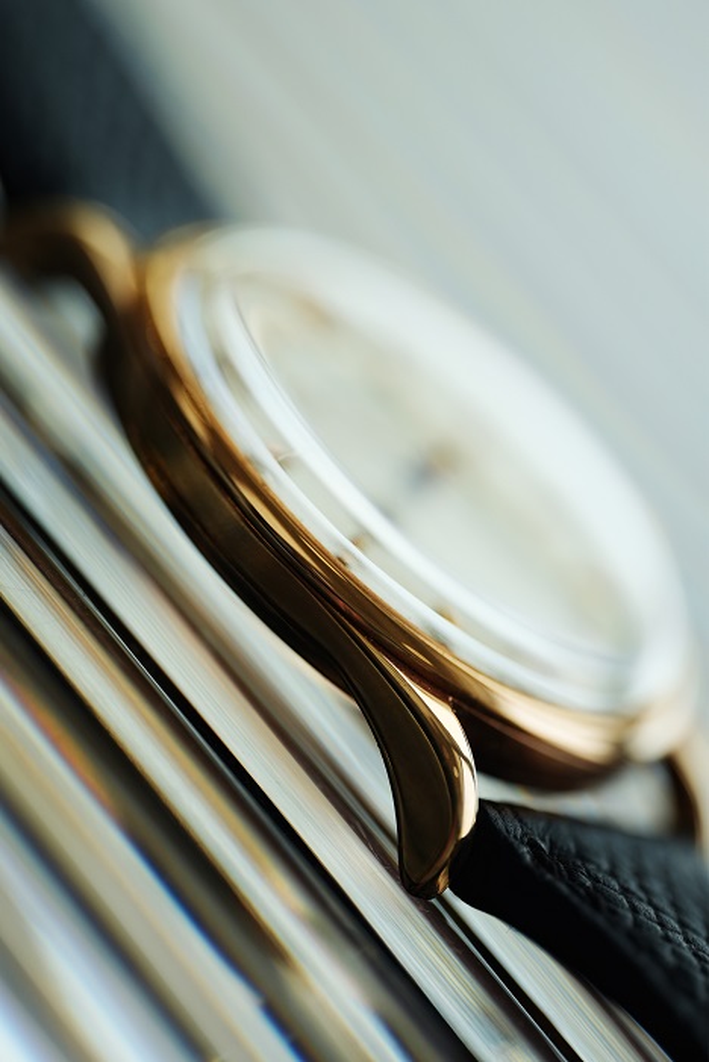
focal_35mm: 105
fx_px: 3099
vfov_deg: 19.4
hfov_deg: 13.1
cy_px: 531
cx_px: 354
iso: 400
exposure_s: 1/250
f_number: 2.8
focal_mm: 105
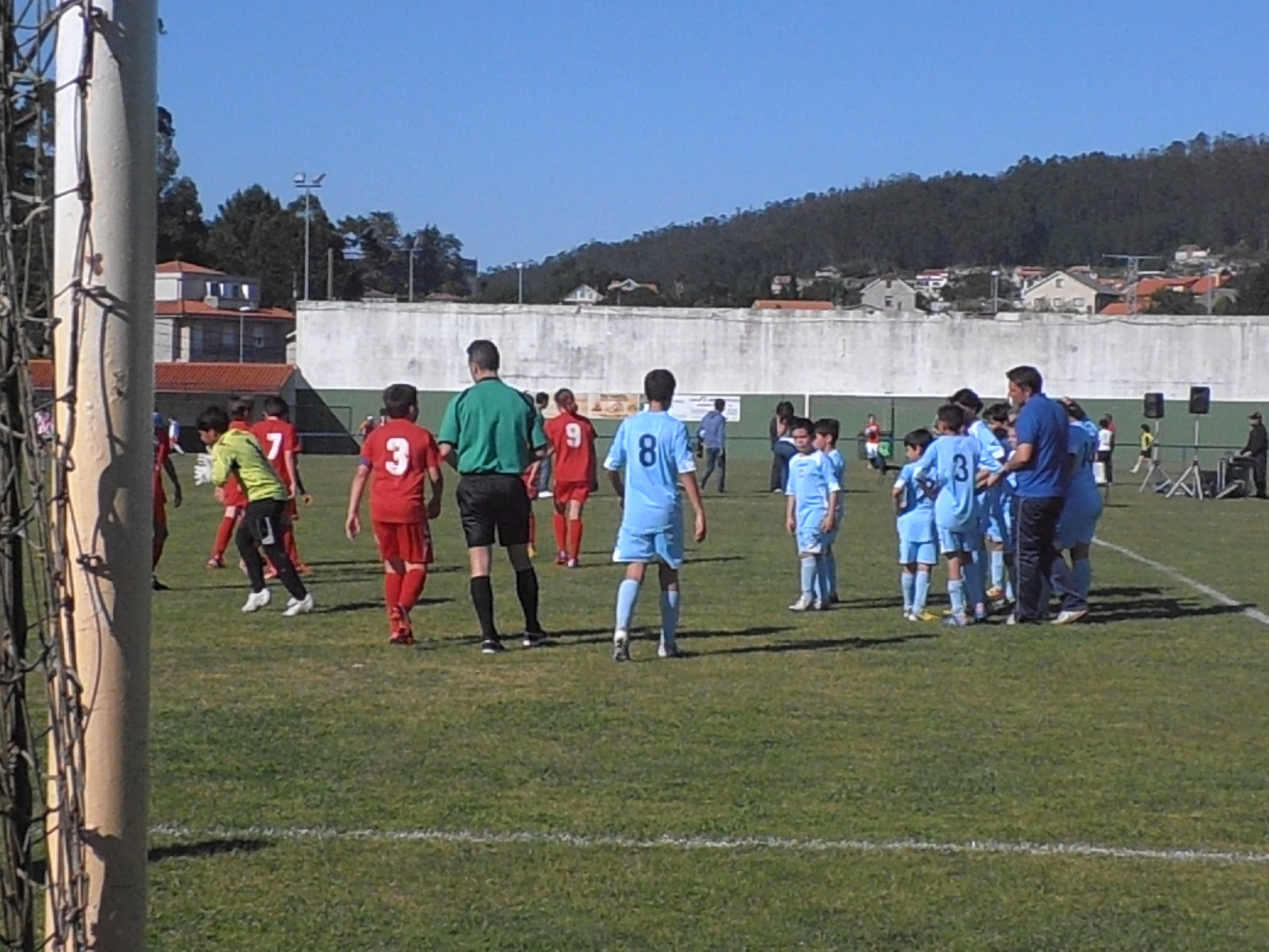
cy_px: 476
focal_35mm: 88
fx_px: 3226
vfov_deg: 16.8
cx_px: 634
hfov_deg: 22.3
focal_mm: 15.51
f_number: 13
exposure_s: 1/640
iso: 400
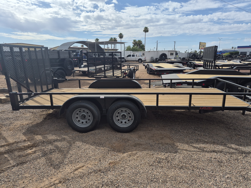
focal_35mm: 23
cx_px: 126
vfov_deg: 58.9
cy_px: 94
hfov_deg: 73.9
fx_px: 167
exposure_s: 1/7232
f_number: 1.8
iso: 80
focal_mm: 5.4
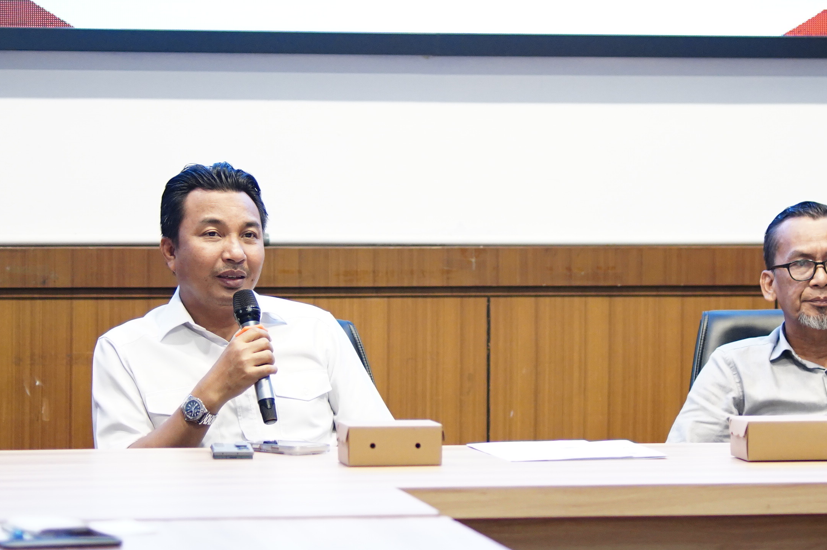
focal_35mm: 176
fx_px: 4039
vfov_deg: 7.8
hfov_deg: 11.7
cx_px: 519
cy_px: 259
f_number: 1.8
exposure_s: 1/250
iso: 3200
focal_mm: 85
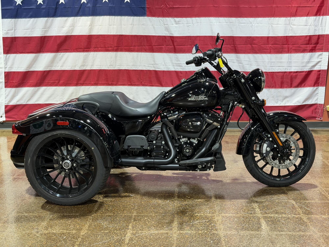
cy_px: 124
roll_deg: +1.1
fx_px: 456
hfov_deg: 39.7
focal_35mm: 48
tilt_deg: -10.6
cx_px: 164
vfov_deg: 30.3
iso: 100
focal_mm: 6.76
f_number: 1.78
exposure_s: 1/60
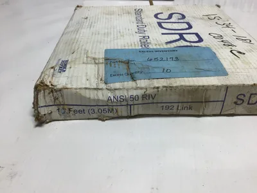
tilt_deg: -36.1
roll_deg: +0.4
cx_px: 128
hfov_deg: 58.4
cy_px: 96
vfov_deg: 45.4
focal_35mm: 31
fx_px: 230
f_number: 2.4
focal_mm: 3.3
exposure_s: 1/173
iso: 25
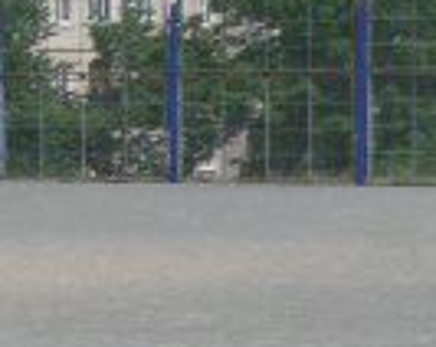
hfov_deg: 6.1
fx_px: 3981
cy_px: 350
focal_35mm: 309
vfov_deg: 5.0
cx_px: -397
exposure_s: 1/400
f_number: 6.3
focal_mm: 11.5
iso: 100
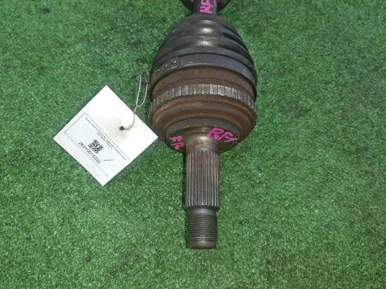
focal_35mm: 26
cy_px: 144
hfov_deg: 67.3
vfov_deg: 53.1
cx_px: 193
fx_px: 290
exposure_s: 1/50
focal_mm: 3.93
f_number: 1.7
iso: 170
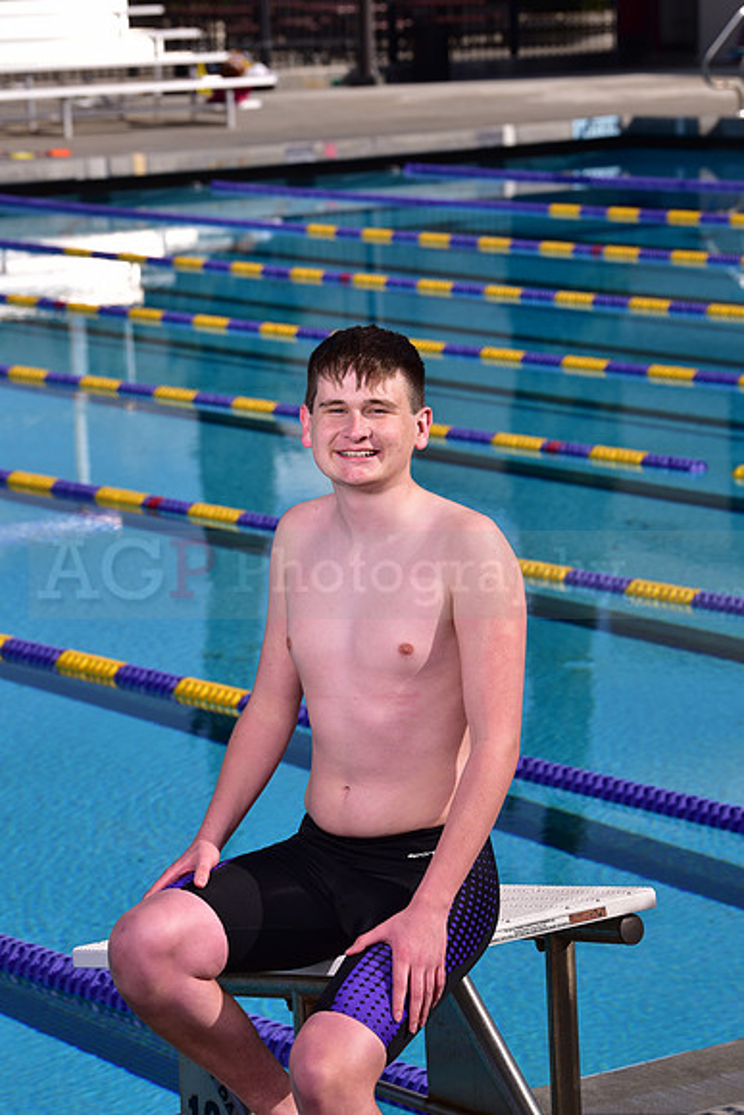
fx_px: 4027
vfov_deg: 15.8
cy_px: 558
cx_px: 372
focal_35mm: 130
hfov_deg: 10.6
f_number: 9
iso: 80
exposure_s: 1/250
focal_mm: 130
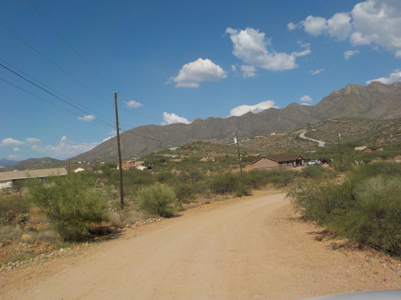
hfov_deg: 60.0
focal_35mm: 30
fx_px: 348
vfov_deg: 46.8
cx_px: 200
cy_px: 150
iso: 125
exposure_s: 1/640
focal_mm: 4.1
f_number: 6.6
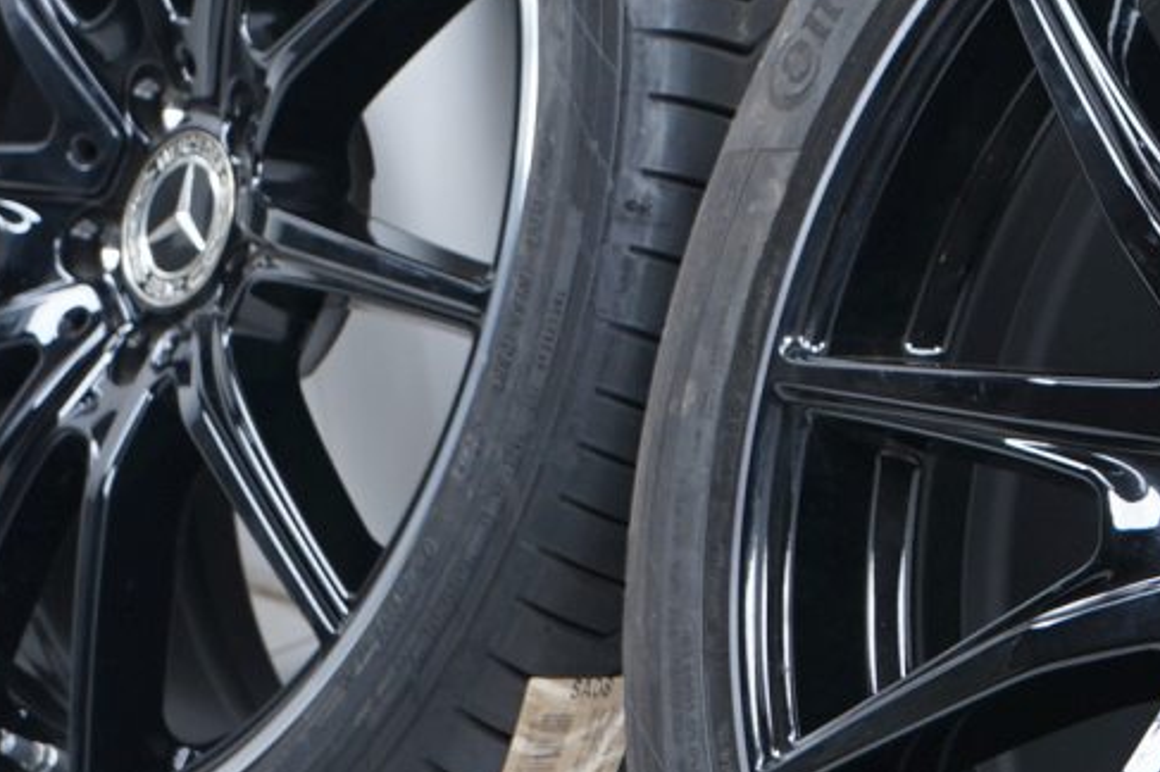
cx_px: 1377
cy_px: 175
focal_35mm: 134
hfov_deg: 14.8
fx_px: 4315
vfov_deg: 10.2
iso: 250
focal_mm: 34
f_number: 7.1
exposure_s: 1/125
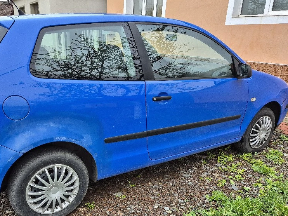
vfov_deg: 44.9
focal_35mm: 31
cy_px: 141
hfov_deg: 57.9
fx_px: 258
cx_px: 116
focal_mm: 5.4
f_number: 1.8
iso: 80
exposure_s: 1/182
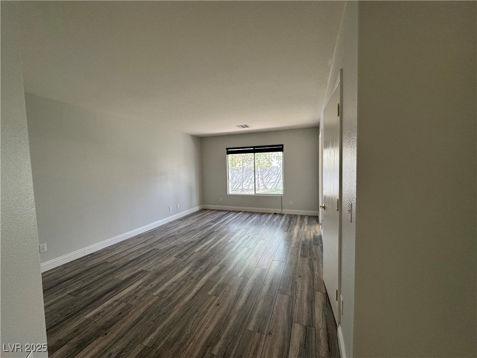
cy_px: 179
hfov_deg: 102.1
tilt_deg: -3.8
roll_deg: +1.1
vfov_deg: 85.7
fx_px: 193
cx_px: 238
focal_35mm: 14
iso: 200
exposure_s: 1/120
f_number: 2.2
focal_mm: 2.22
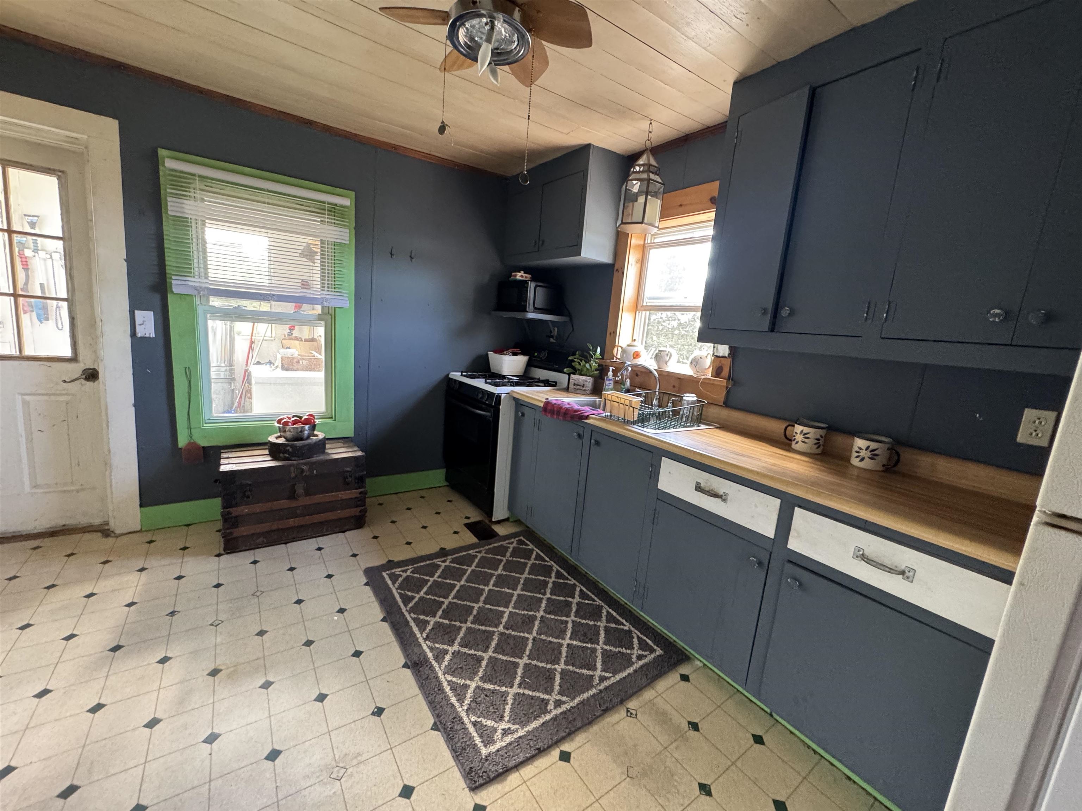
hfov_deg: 102.1
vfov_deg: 85.7
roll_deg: -5.2
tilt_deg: -11.0
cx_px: 541
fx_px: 438
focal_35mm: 14
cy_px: 406
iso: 640
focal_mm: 2.22
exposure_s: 1/60
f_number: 2.2
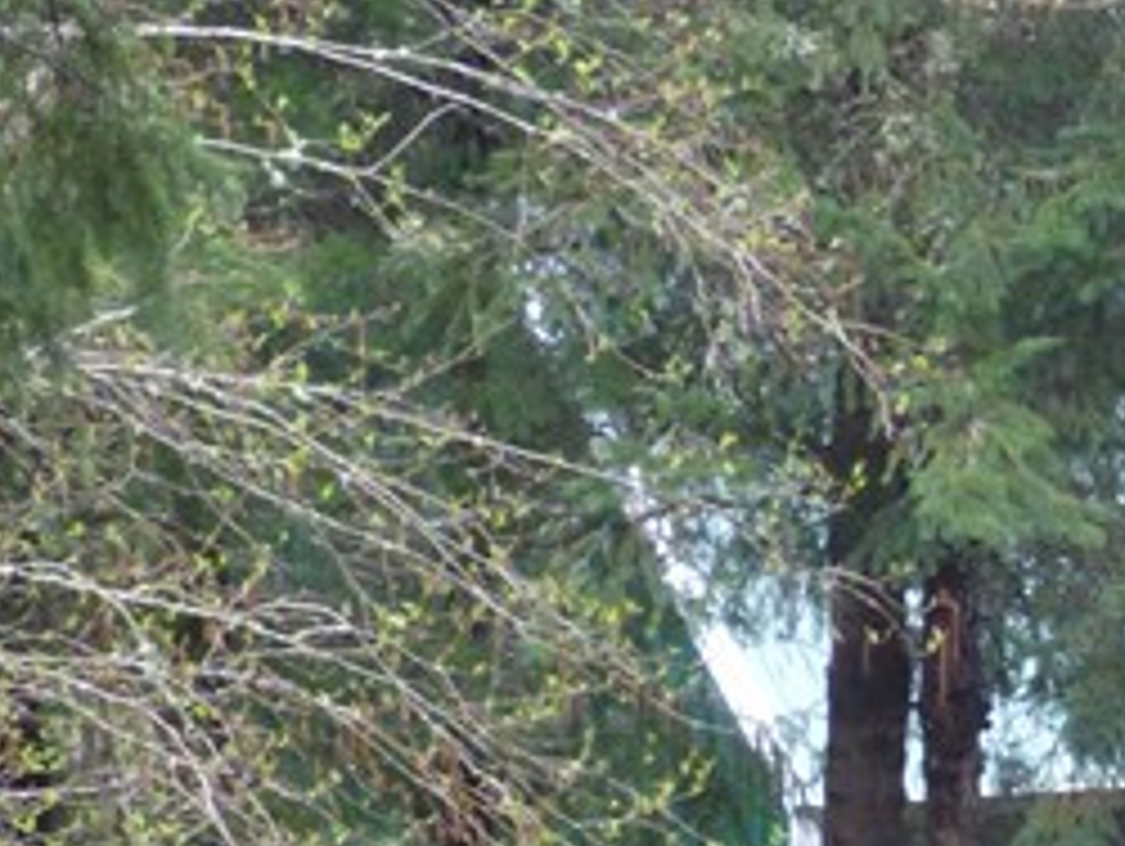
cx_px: 1809
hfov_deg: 4.8
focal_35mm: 409
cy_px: 860
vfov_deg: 3.6
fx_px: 13305
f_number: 4.8
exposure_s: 1/25
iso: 400
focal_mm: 17.86
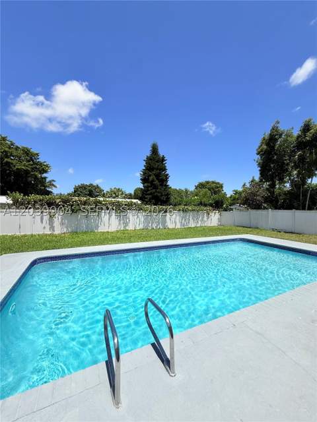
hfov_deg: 85.7
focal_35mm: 14
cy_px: 211
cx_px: 158
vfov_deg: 102.1
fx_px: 171
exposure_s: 1/3289
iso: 50
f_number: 2.2
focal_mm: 2.22
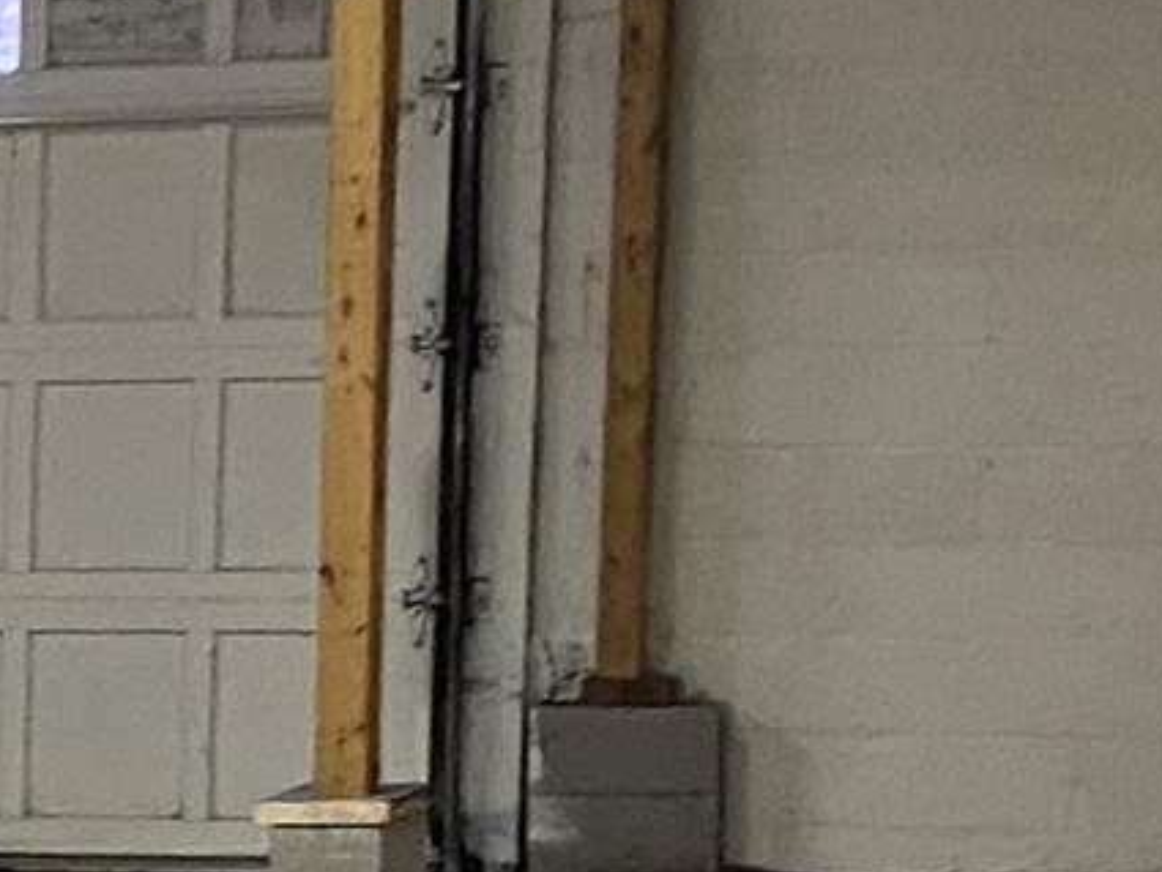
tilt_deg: -8.7
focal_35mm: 188
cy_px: 1099
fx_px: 6313
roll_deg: +0.5
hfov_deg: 9.8
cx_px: -1140
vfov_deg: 7.8
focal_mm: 4.25
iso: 200
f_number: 1.8
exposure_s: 1/60
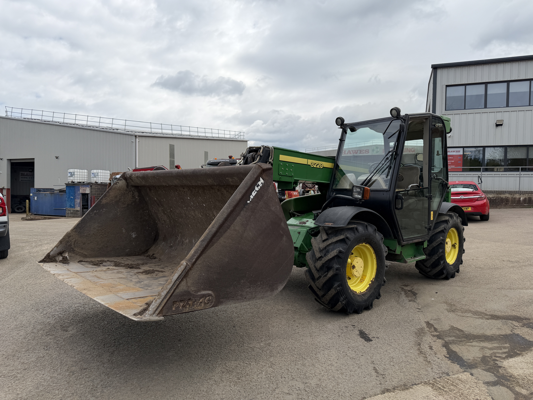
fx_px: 370
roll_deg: -0.6
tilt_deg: -2.0
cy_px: 200
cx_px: 266
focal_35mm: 24
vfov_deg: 56.8
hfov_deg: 71.6
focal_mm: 6.76
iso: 80
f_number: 1.78
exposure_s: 1/4975
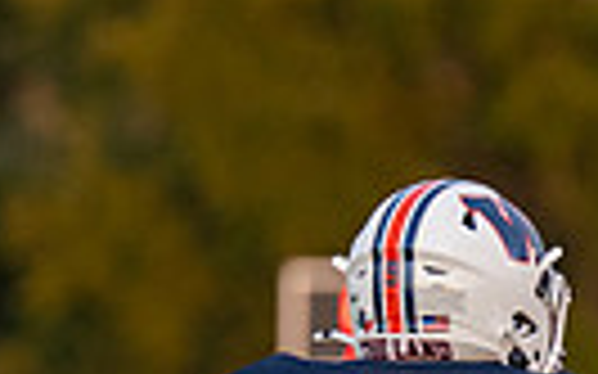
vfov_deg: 0.8
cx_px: 1012
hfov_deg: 1.2
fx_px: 28003
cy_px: 622
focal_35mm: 1719
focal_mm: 200
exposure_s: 1/2500
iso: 640
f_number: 2.8
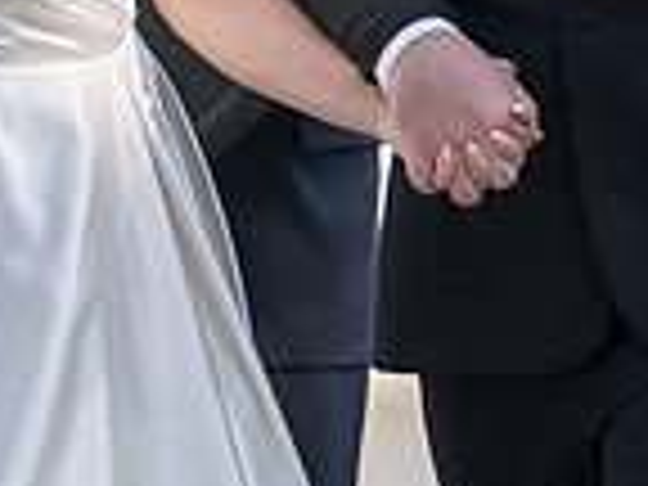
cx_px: 351
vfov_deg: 1.8
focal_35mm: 847
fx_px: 15856
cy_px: -156
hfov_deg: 2.3
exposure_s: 1/500
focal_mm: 178
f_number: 4
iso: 100
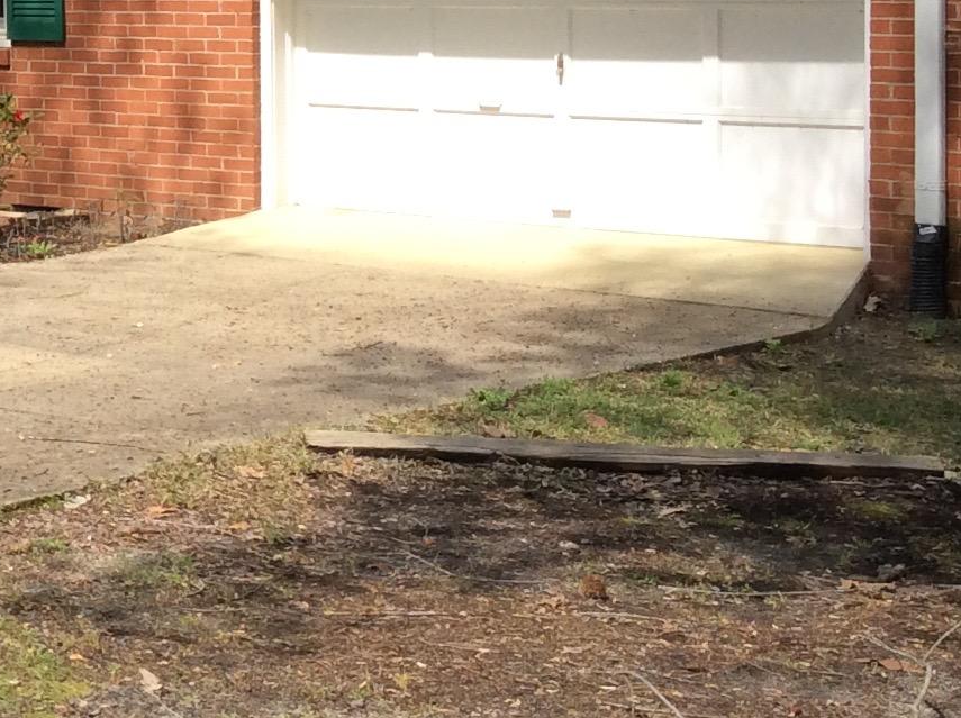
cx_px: -234
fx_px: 2689
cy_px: 99
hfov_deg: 19.0
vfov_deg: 15.1
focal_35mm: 97
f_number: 2.4
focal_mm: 3.3
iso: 32
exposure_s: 1/555
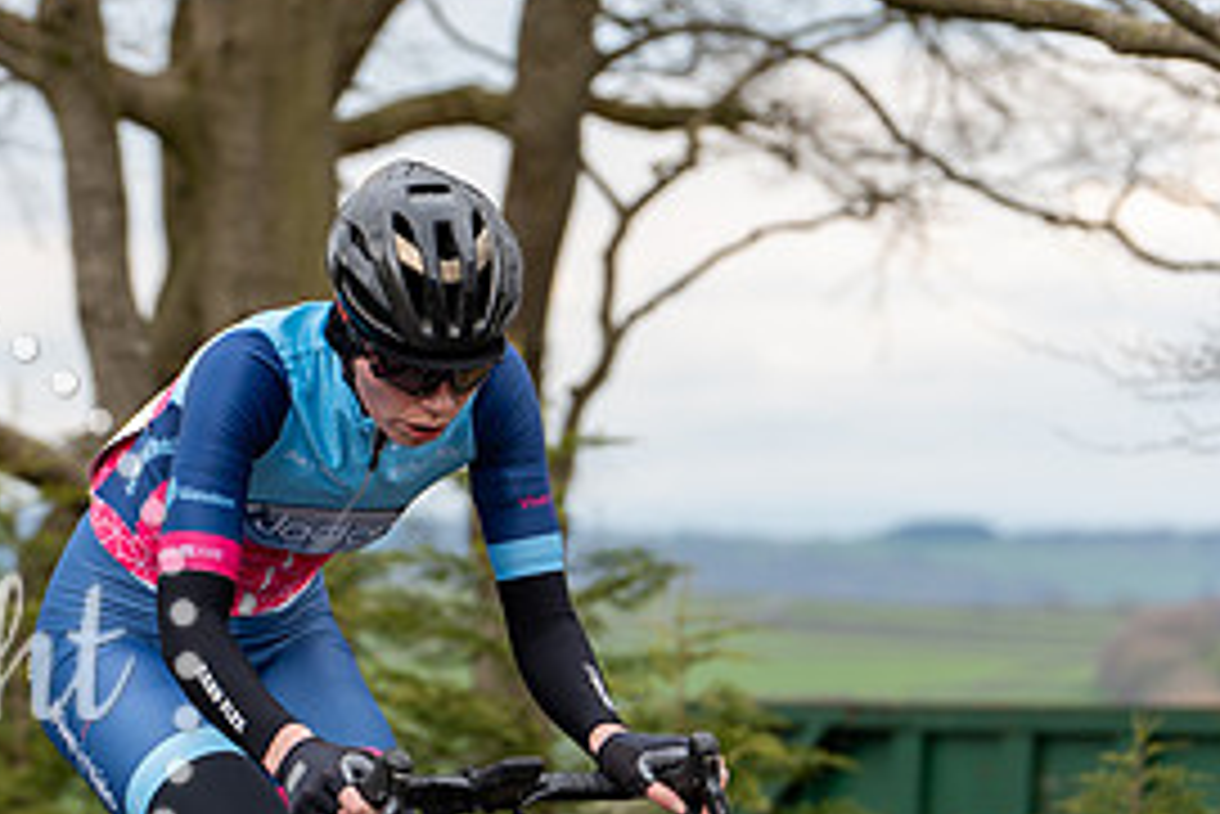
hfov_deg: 9.0
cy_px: 443
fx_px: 7764
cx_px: 477
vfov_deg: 6.0
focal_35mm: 229
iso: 200
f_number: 4
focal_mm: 107
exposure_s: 1/640
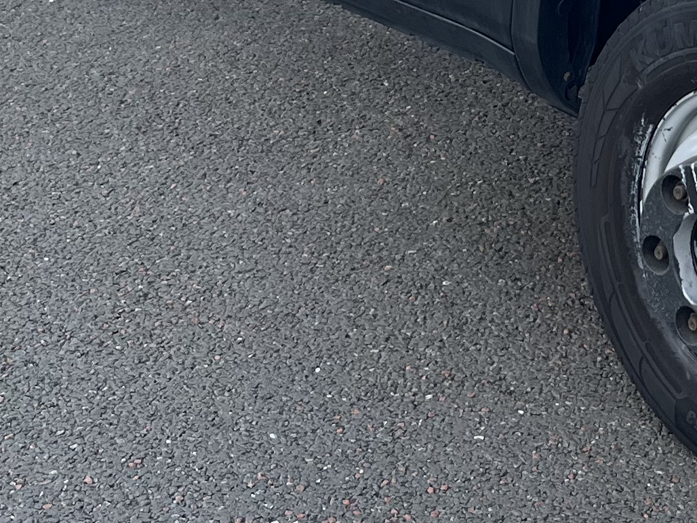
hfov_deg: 18.8
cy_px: -353
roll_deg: -1.0
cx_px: 675
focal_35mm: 102
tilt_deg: -8.9
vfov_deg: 13.3
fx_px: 2054
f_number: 1.6
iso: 50
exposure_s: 1/845
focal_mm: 5.1
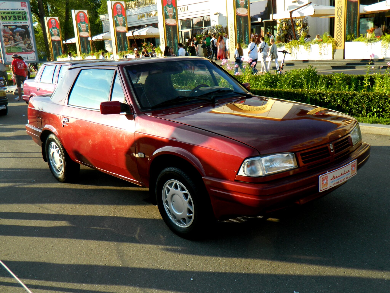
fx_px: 394
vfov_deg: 40.7
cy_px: 146
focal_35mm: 35
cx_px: 195
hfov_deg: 52.6
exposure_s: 1/320
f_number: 3.3
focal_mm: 6.2
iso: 80
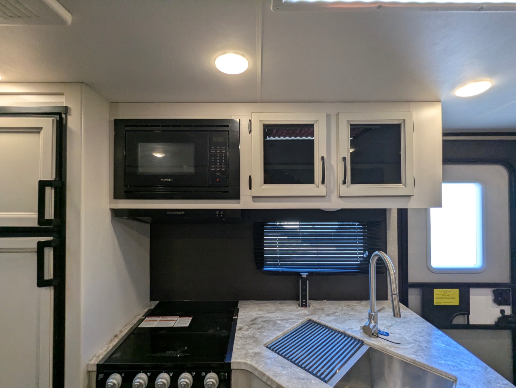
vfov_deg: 78.2
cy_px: 194
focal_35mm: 16
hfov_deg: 94.4
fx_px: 239
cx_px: 258
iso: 121
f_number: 2.2
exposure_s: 1/91.9
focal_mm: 2.35
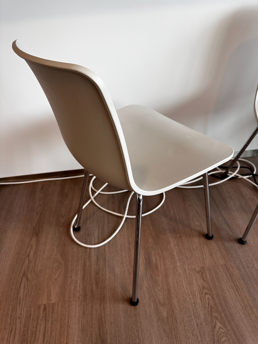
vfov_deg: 71.6
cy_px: 172
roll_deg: +3.5
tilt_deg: -40.0
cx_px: 129
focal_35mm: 24
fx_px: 239
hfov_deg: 56.8
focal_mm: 6.86
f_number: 1.78
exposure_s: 1/121
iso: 100
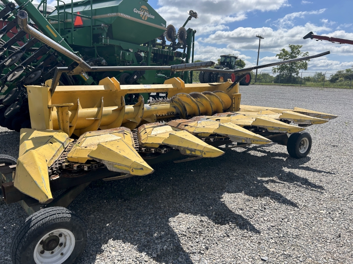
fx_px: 265
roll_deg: -0.9
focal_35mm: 26
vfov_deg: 53.1
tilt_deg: -10.4
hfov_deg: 67.3
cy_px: 132
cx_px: 176
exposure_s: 1/4630
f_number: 1.5
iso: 50
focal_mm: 5.7
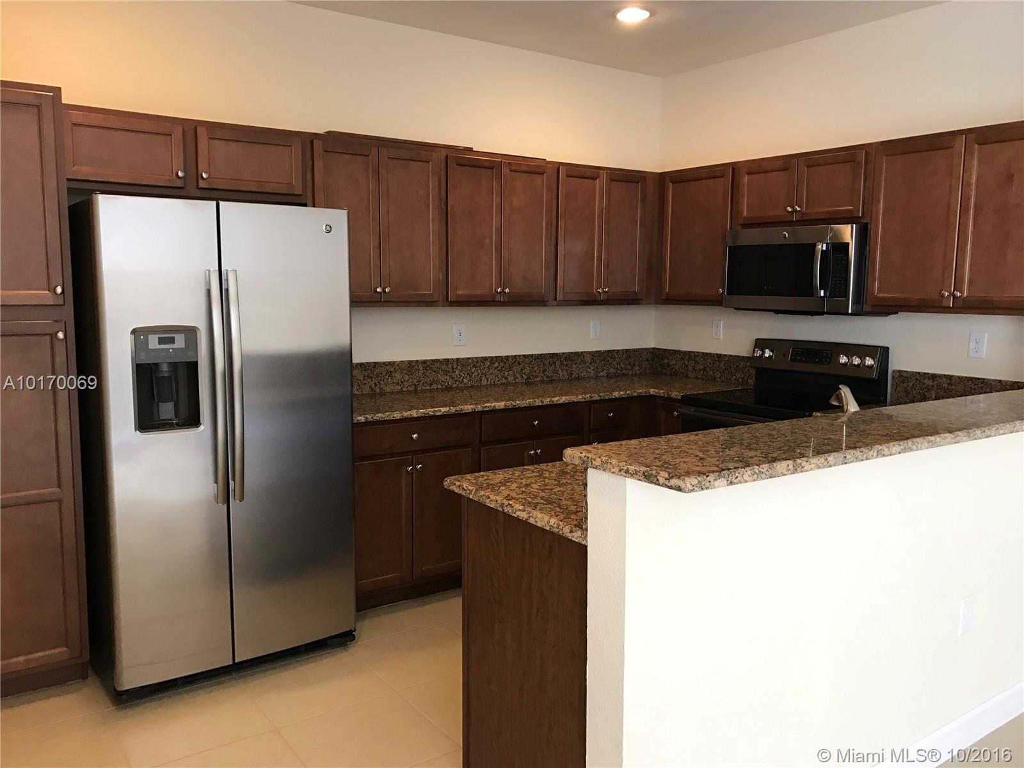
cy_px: 384
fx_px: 828
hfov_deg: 63.4
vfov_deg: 49.7
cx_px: 512
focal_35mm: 28
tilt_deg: -6.5
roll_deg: -0.1
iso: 40
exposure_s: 1/15
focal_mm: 3.99
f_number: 1.8
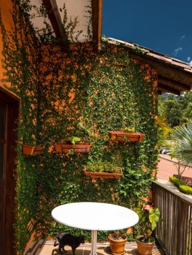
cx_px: 95
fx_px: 207
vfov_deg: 63.2
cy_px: 144
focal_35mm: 28
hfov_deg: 49.8
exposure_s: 1/320
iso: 100
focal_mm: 16
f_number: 5
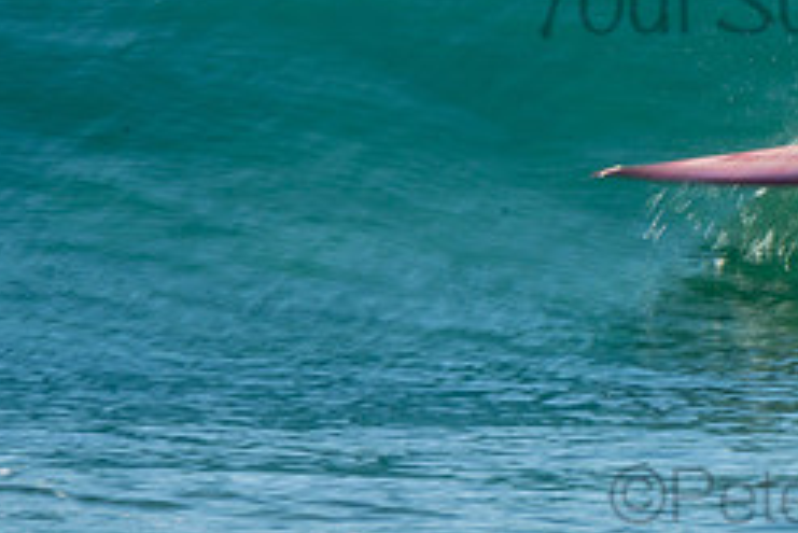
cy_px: -40
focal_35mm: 1411
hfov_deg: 1.5
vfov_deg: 1.0
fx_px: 31294
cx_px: 859
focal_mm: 400
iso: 100
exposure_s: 1/30
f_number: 22
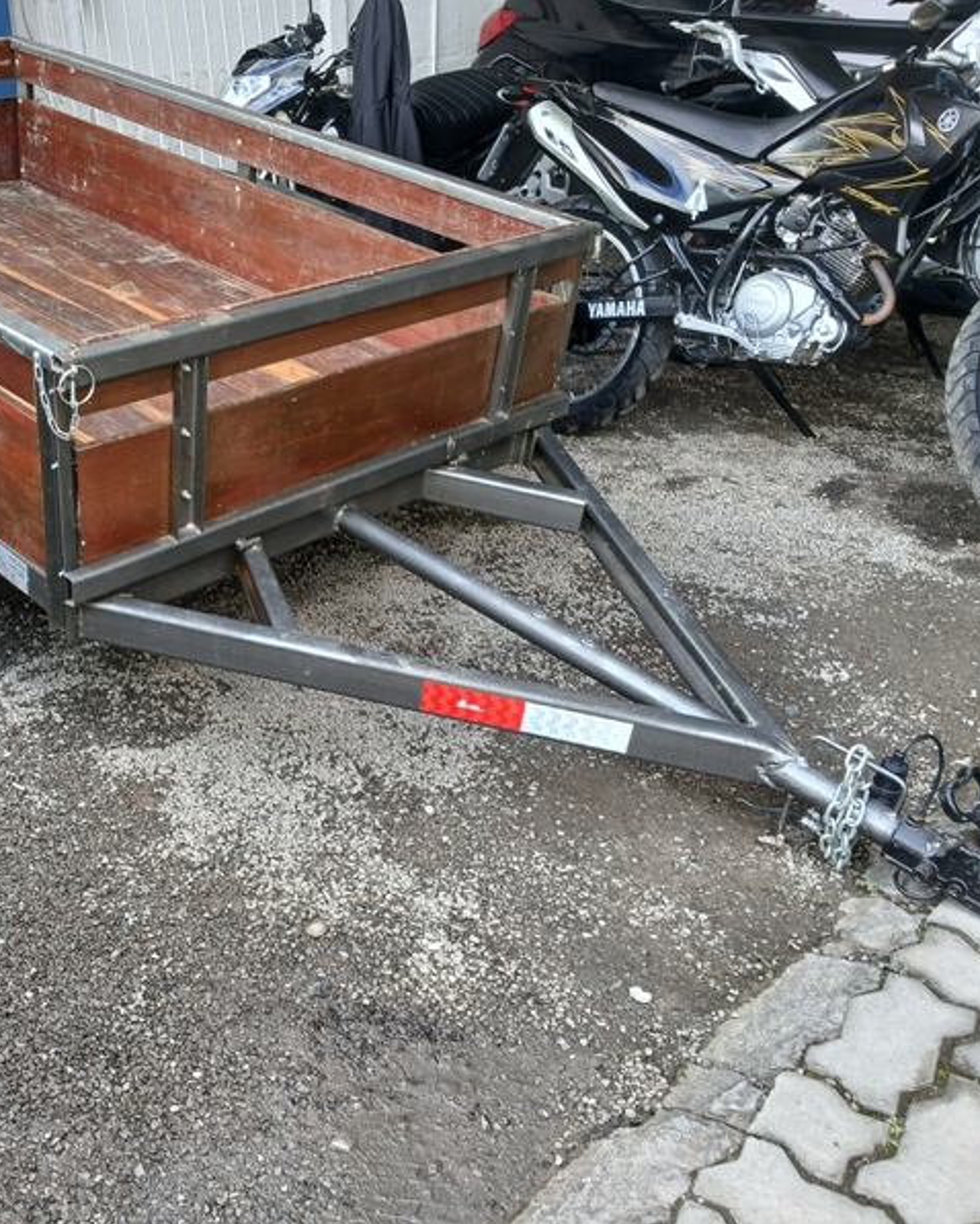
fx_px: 1232
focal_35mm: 34
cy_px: 611
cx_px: 283
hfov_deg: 42.4
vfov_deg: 52.8
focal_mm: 3.98
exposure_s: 1/60
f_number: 1.8
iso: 25
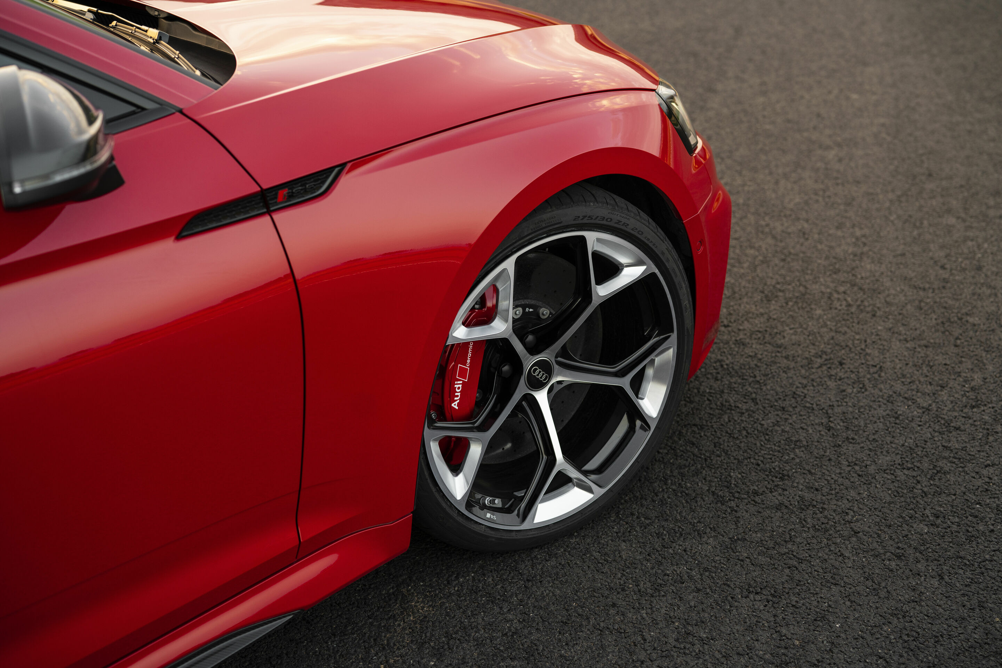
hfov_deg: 39.6
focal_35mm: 50
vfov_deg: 27.0
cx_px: 501
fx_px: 1392
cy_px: 334
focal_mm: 50
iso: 200
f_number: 2.8
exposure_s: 1/100
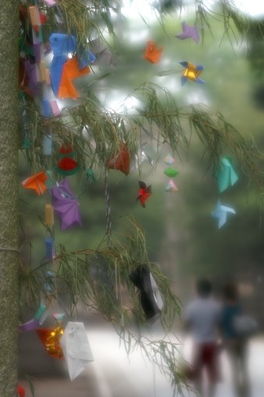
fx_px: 1674
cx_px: 132
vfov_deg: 13.5
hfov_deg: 9.0
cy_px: 197
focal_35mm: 152
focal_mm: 100
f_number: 2.8
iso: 200
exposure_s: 1/40
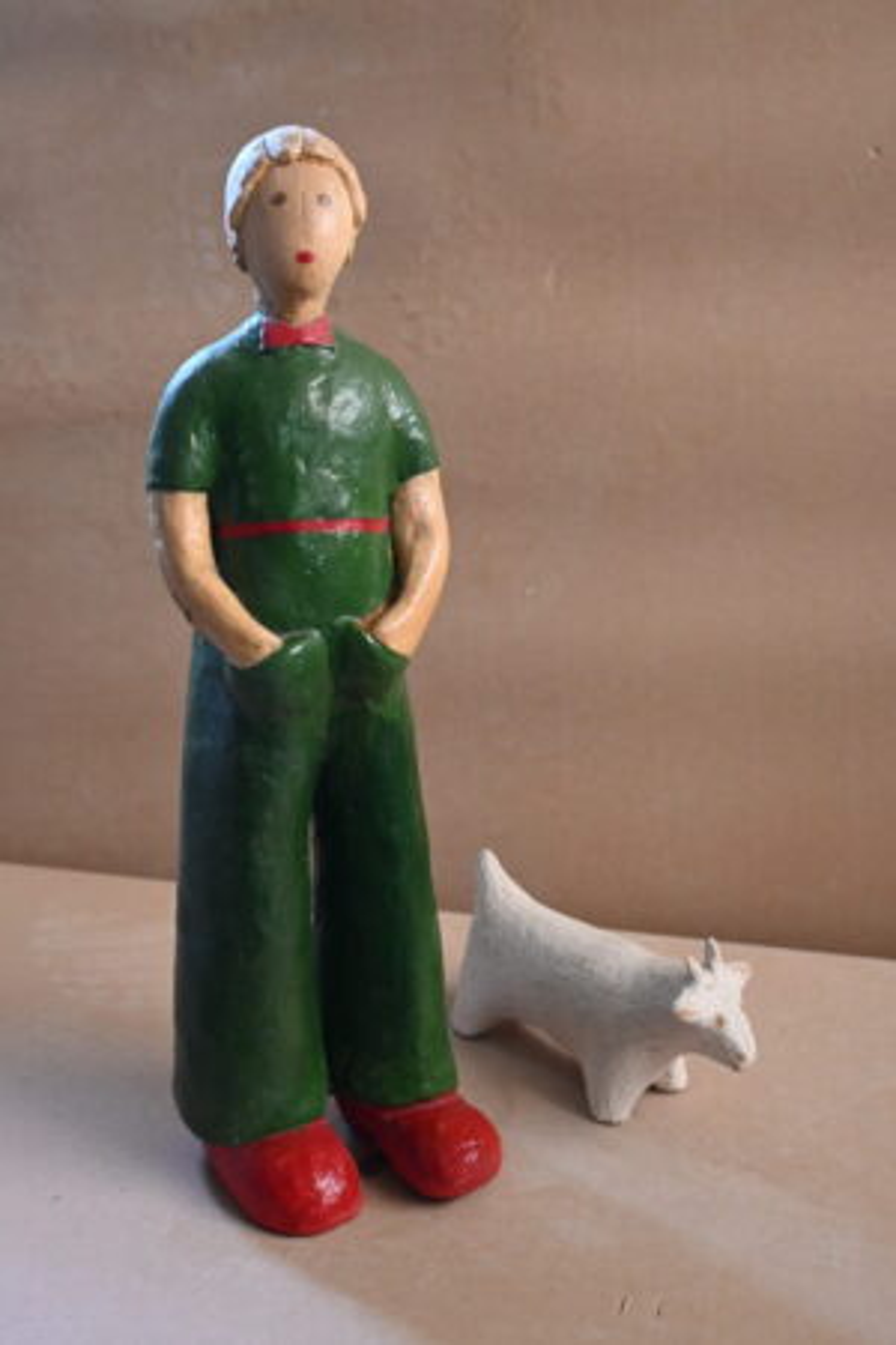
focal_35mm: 40
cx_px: 448
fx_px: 1484
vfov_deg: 48.7
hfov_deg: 33.6
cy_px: 672
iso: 1600
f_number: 4.5
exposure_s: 1/40
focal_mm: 26.5
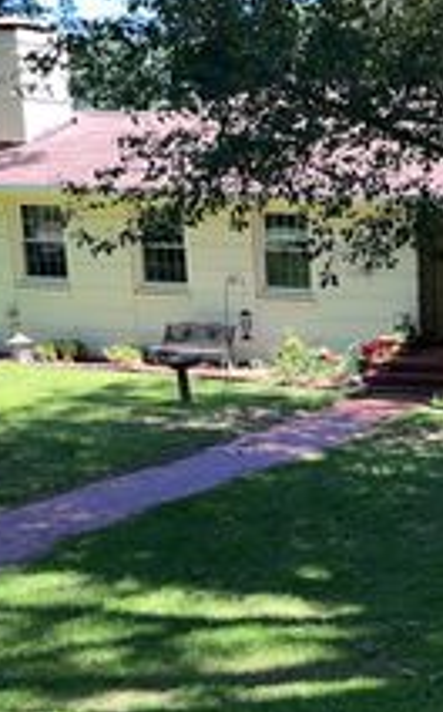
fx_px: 1259
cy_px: 472
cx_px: 678
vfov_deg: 31.3
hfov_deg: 17.7
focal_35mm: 65
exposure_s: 1/845
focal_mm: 5.1
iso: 32
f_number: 1.6
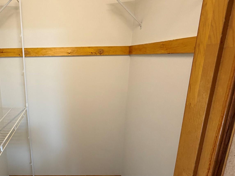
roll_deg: +2.0
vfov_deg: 54.7
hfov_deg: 65.2
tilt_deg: -14.7
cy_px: 98
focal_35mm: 25
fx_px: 170
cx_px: 59
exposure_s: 1/60
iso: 200
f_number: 2.2
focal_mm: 2.22
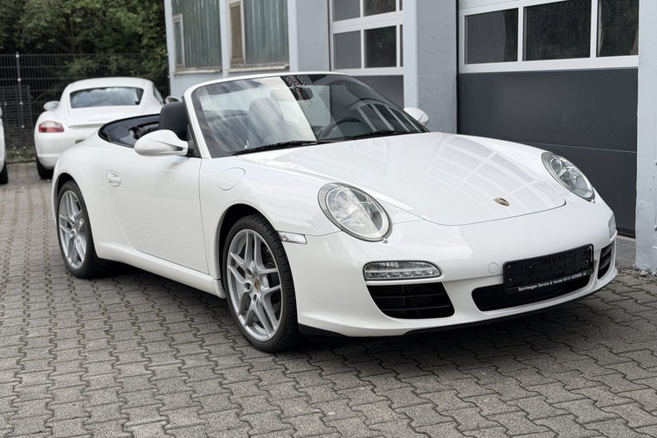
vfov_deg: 26.5
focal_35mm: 51
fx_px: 930
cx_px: 333
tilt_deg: -7.7
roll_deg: +1.9
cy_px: 192
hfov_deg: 38.9
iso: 64
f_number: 1.78
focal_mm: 6.76
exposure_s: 1/769
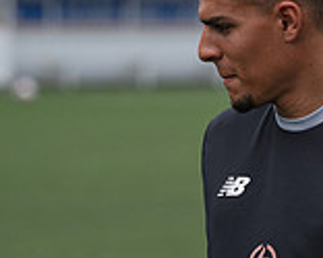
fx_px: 5232
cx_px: 313
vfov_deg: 2.8
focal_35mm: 547
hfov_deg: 3.5
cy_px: 264
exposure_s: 1/1150
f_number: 4
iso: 200
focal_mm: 135
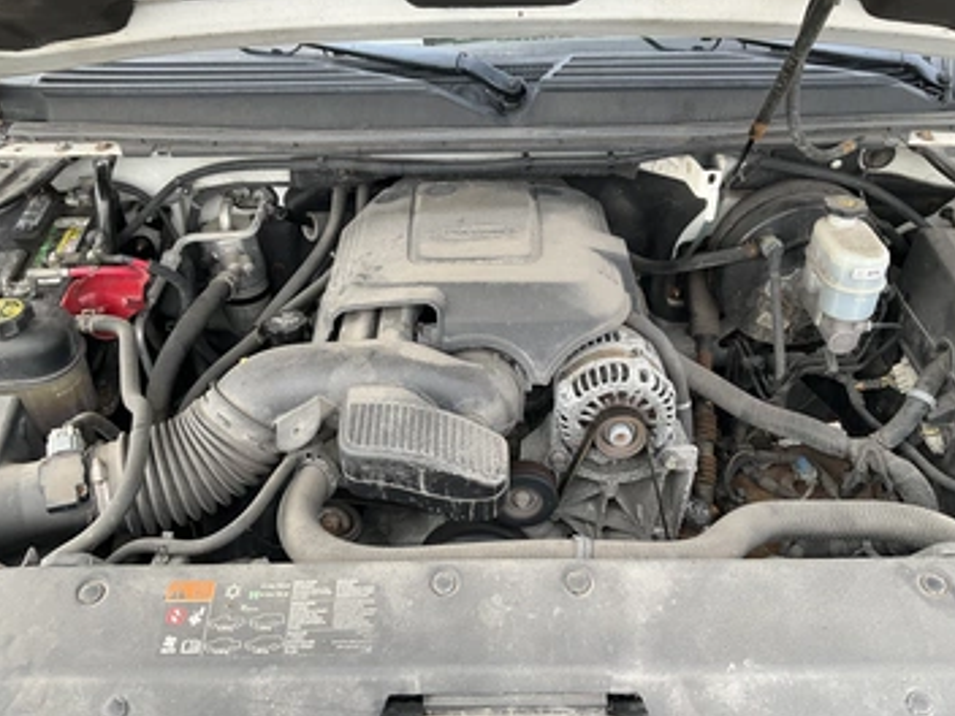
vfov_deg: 42.9
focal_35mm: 33
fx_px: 910
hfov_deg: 55.3
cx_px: 469
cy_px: 325
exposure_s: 1/122
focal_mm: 3
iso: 32
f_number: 1.8
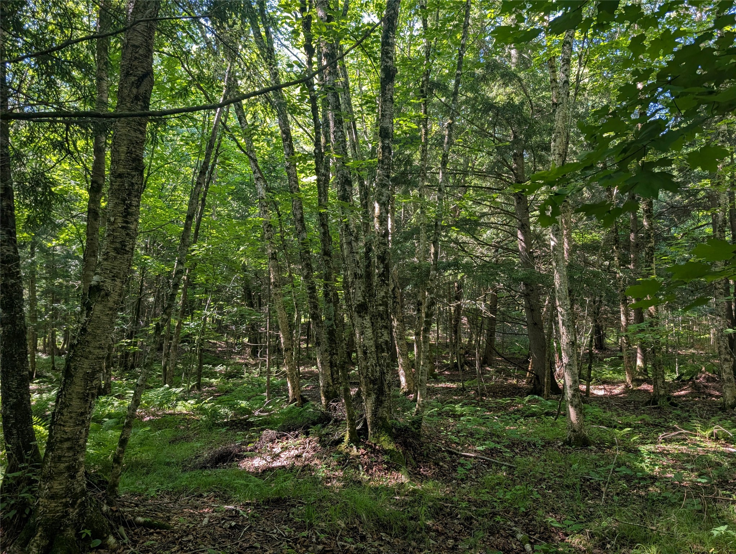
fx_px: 511
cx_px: 368
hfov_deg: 71.5
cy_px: 277
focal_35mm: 24
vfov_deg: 56.9
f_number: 1.68
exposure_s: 1/254
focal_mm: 6.9
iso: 172
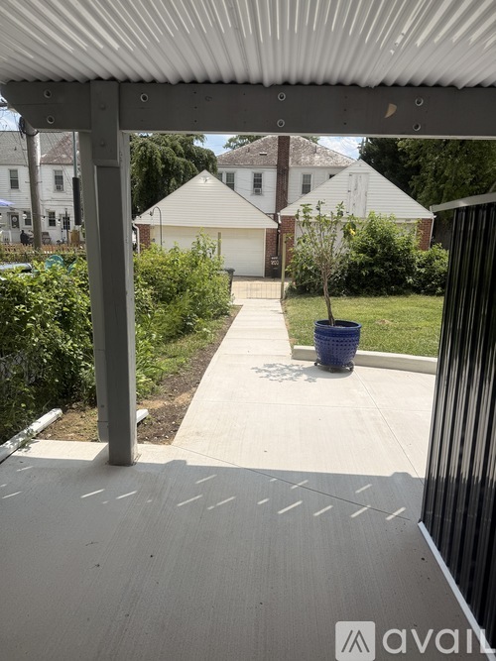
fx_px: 459
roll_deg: -2.2
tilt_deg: -12.4
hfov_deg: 56.8
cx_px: 248
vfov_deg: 71.6
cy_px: 330
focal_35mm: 24
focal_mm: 6.76
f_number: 1.78
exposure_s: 1/6711
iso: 80
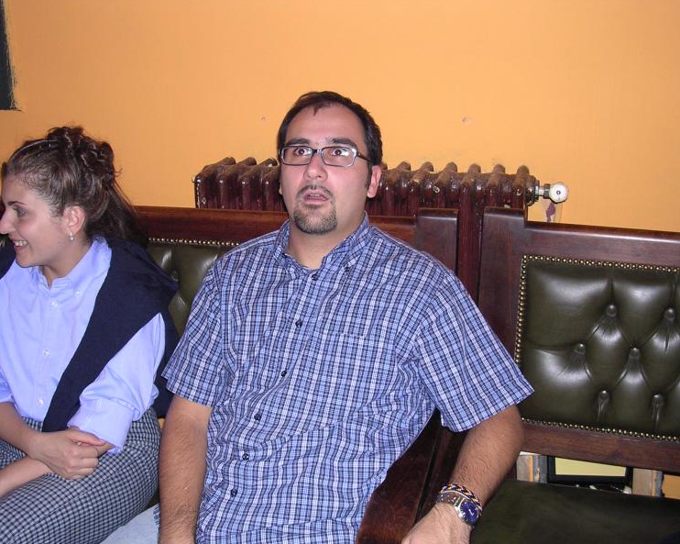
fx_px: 805
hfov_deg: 45.8
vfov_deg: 37.3
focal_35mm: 40
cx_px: 322
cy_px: 272
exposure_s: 1/60.1
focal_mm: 5.8
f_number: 2.8
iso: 185
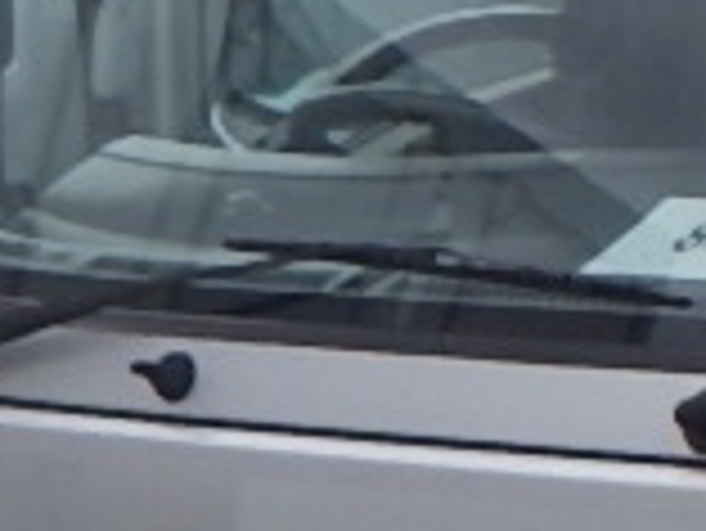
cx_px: 1300
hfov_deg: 10.2
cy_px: 261
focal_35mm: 183
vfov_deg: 8.1
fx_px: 3735
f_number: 4.2
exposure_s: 1/1250
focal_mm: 5
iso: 250
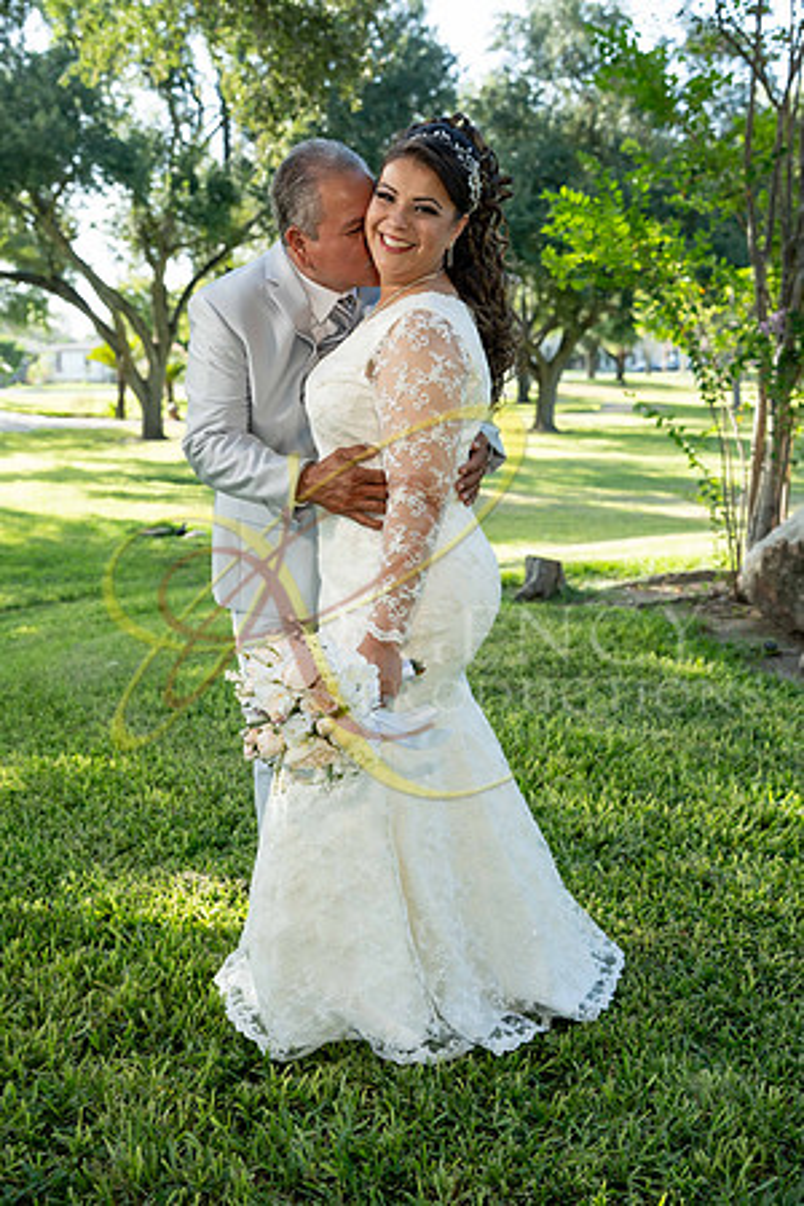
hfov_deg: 31.9
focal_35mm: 42
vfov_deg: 46.4
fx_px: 1407
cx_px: 402
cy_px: 603
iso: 500
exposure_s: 1/500
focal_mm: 42
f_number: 4
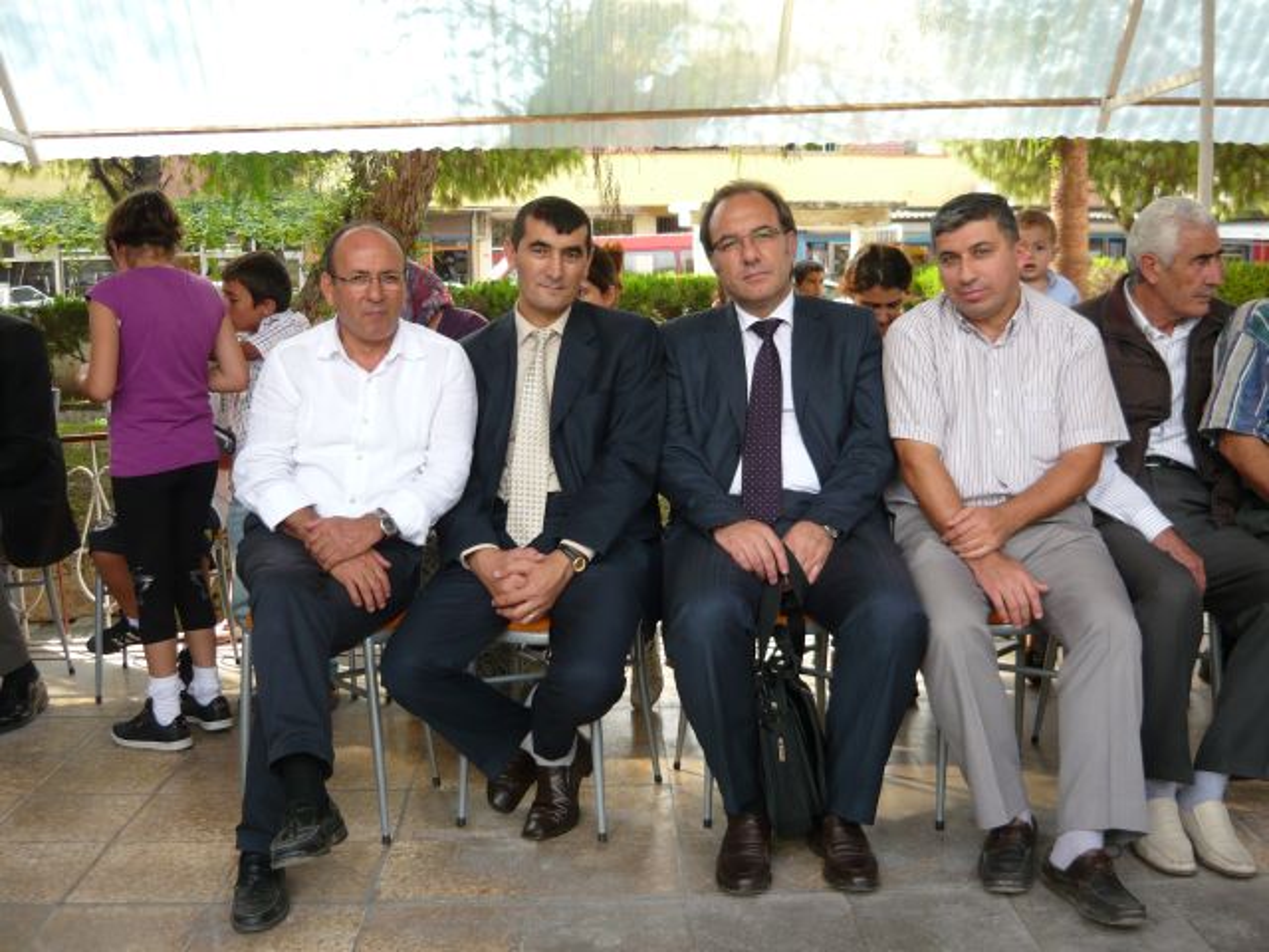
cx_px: 634
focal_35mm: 36
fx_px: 1320
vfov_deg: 39.7
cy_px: 476
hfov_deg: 51.4
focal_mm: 6
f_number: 2.9
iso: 100
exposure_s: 1/160
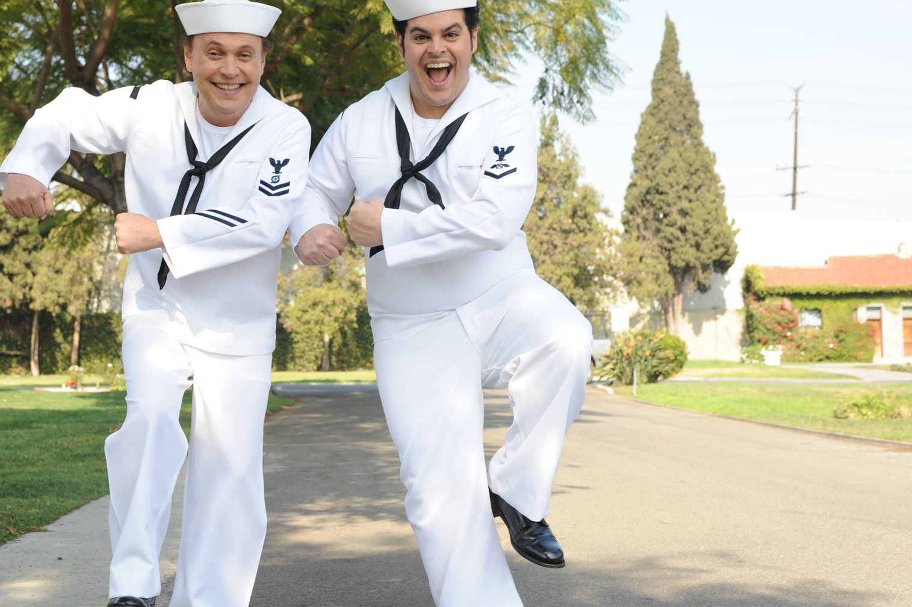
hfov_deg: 33.7
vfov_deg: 23.0
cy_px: 309
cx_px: 322
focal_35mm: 59
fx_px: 1494
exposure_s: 1/200
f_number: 6.3
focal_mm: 42
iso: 200
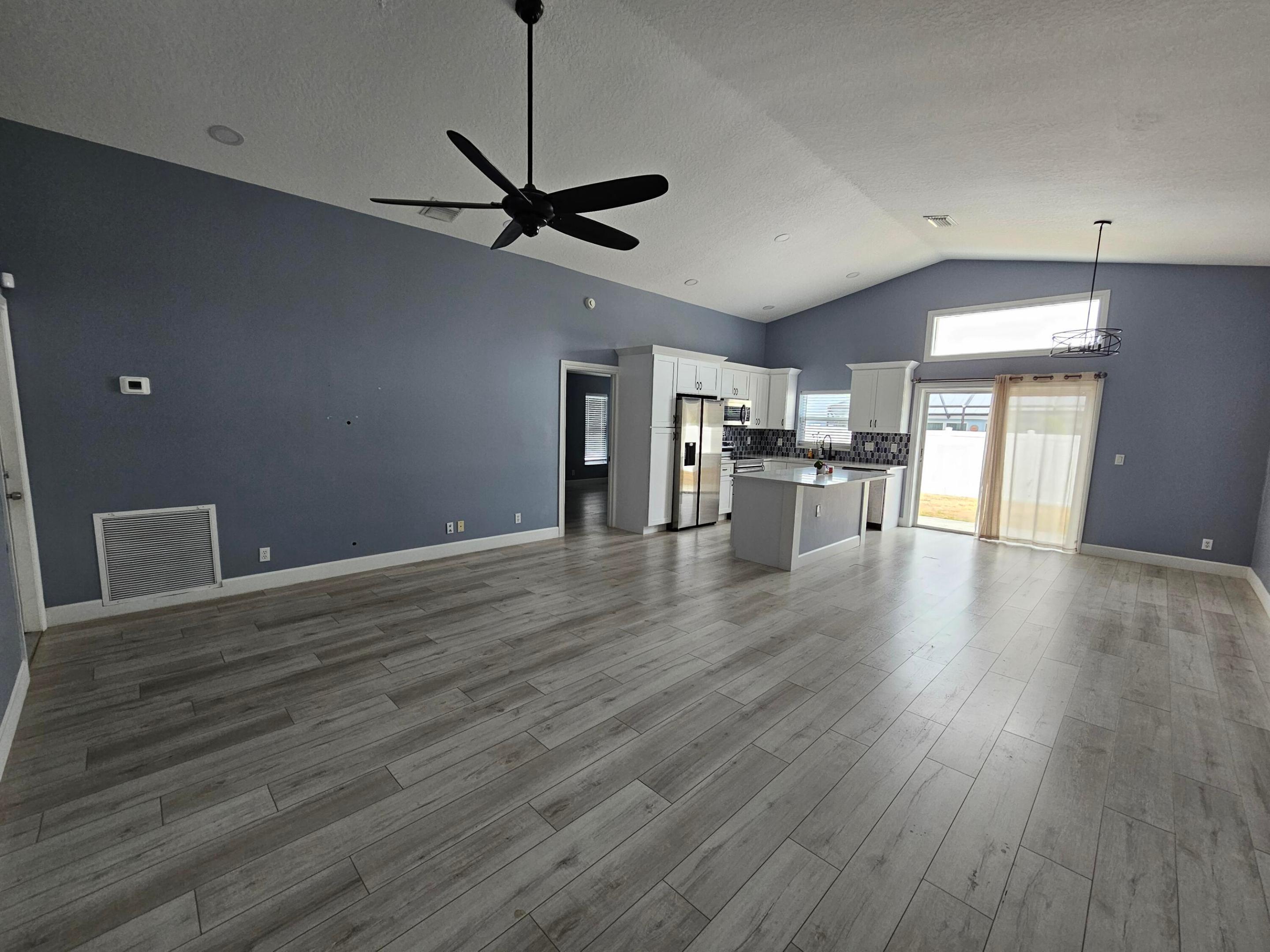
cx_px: 635
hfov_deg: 106.2
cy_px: 476
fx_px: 477
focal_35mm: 13
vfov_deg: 89.9
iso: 200
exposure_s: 1/77
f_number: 2.2
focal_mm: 2.2
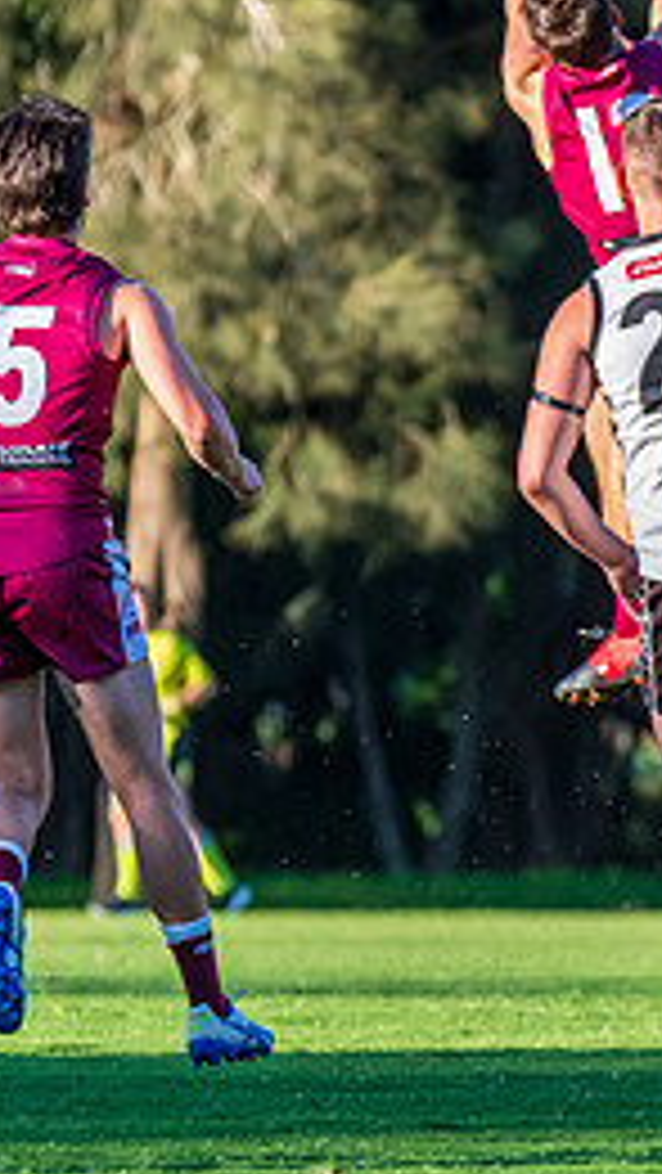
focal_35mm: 666
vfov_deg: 3.2
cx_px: 655
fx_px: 20763
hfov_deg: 1.8
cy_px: 280
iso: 1000
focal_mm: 250
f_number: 6.3
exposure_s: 1/1250
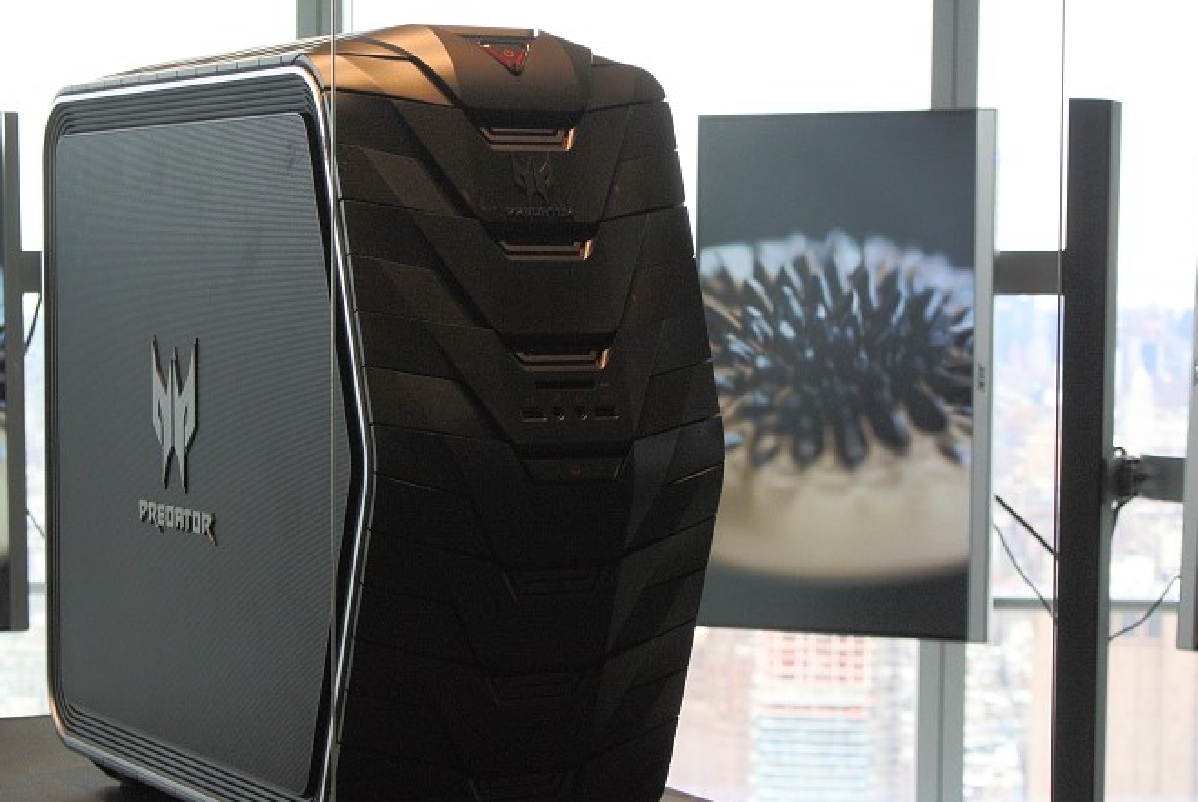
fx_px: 2932
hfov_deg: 23.1
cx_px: 513
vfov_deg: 15.6
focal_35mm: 88
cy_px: 480
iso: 400
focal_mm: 25.9
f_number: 5.3
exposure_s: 1/100
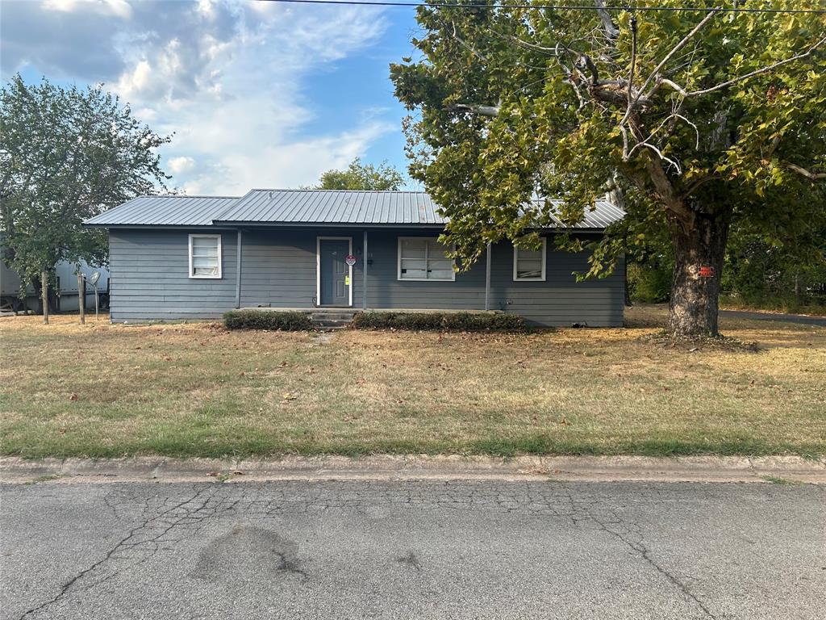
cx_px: 413
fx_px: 620
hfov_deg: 67.3
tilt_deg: -3.9
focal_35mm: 26
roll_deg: -0.2
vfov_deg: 53.1
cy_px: 310
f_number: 1.5
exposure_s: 1/887
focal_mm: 5.7
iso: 50
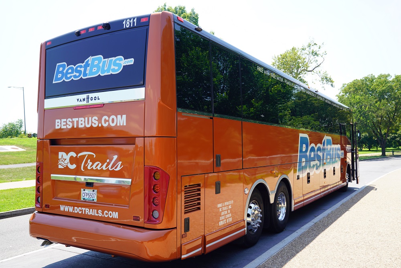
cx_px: 200
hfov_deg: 58.7
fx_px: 356
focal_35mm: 32
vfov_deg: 41.1
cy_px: 134
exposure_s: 1/100
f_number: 6.3
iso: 100
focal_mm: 32
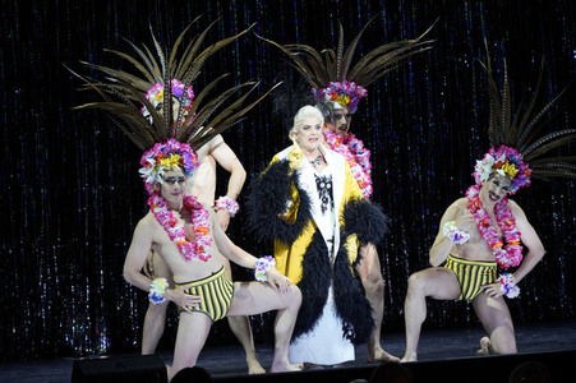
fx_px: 2126
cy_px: 192
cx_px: 288
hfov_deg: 15.4
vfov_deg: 10.3
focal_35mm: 133
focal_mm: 133
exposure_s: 1/250
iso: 2500
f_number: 6.3
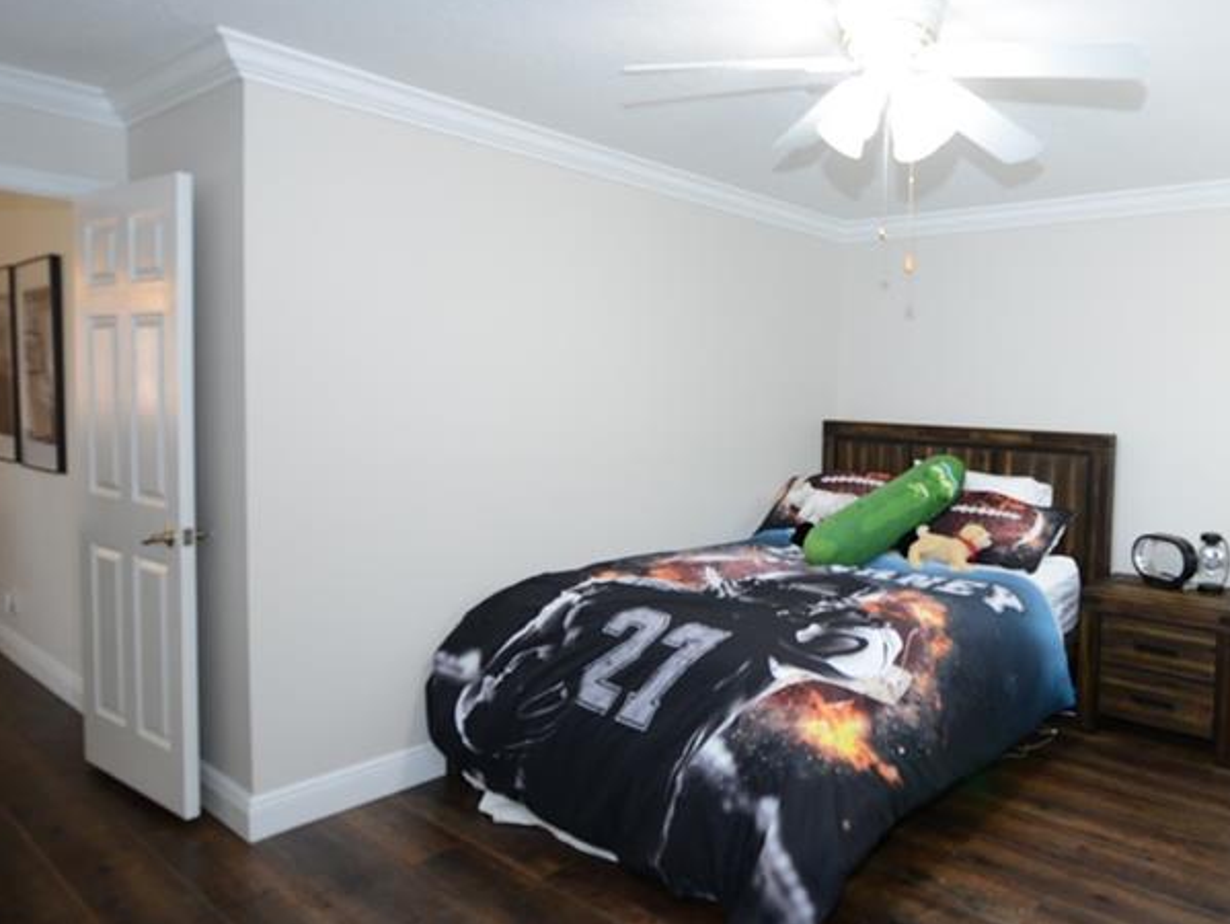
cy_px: 459
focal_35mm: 23
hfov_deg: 69.1
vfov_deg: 58.9
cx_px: 920
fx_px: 818
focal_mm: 14
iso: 500
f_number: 3.2
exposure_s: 1/60
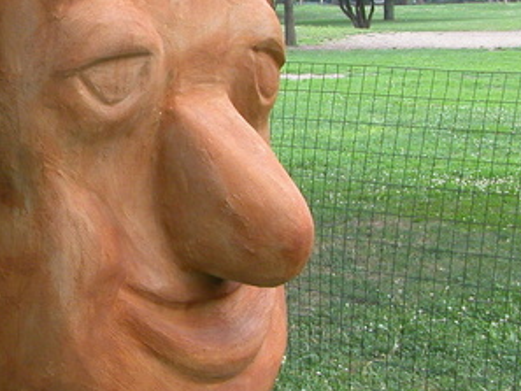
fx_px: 1445
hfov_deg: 19.6
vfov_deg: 15.4
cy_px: 110
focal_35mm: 96
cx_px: -53
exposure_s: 1/98.2
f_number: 3.2
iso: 100
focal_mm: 9.2
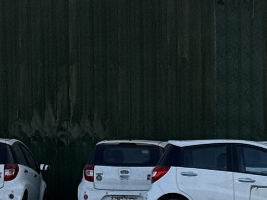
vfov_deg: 6.8
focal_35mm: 218
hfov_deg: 8.8
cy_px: 244
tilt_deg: -3.0
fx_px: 1681
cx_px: 454
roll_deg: -0.7
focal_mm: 6.76
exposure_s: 1/2033
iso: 64
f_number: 1.78
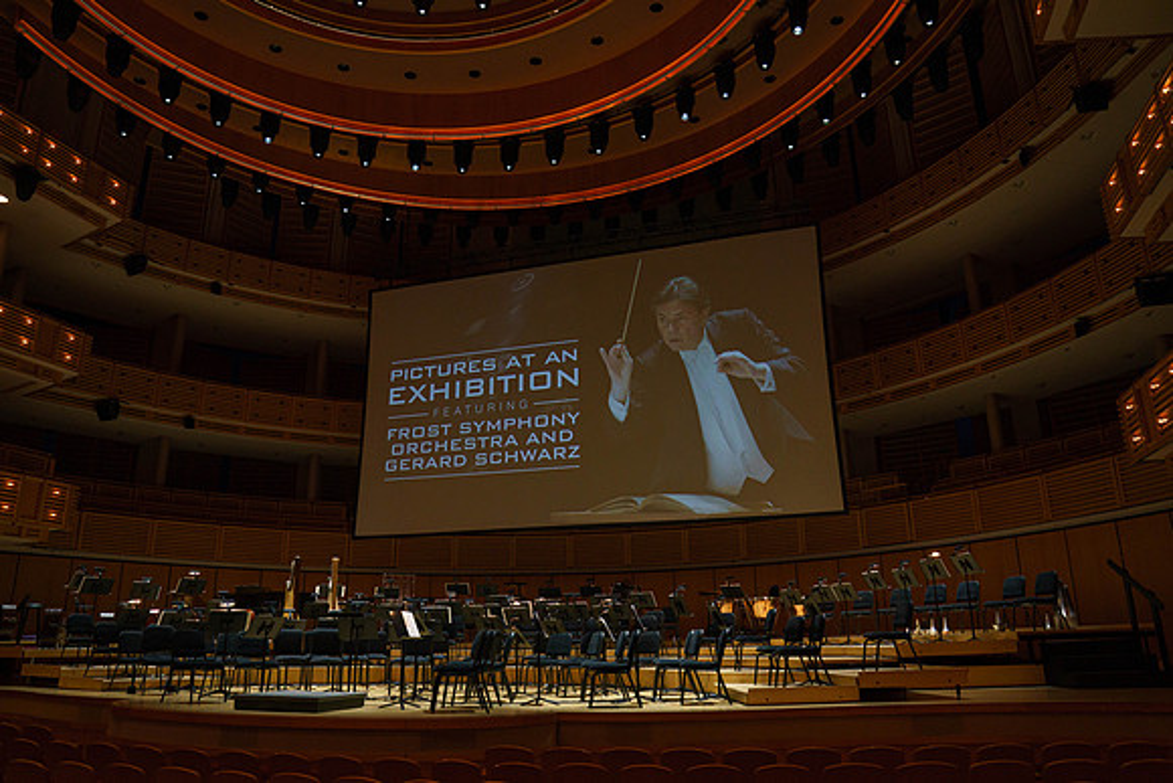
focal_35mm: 25
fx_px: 800
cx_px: 586
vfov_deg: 52.1
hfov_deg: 72.5
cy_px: 392
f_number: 5.6
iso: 2500
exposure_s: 1/200
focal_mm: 24
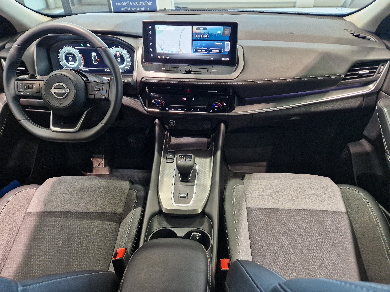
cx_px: 195
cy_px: 146
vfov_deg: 58.9
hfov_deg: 73.9
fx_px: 259
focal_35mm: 23
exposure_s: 1/100
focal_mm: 5.4
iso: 400
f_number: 1.8
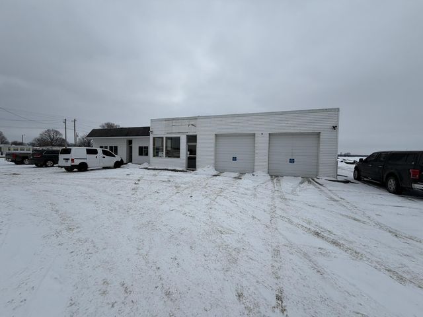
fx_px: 171
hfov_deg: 102.1
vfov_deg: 85.7
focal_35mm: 14
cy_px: 158
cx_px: 212
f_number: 2.2
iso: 20
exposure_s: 1/2092
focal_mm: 2.22
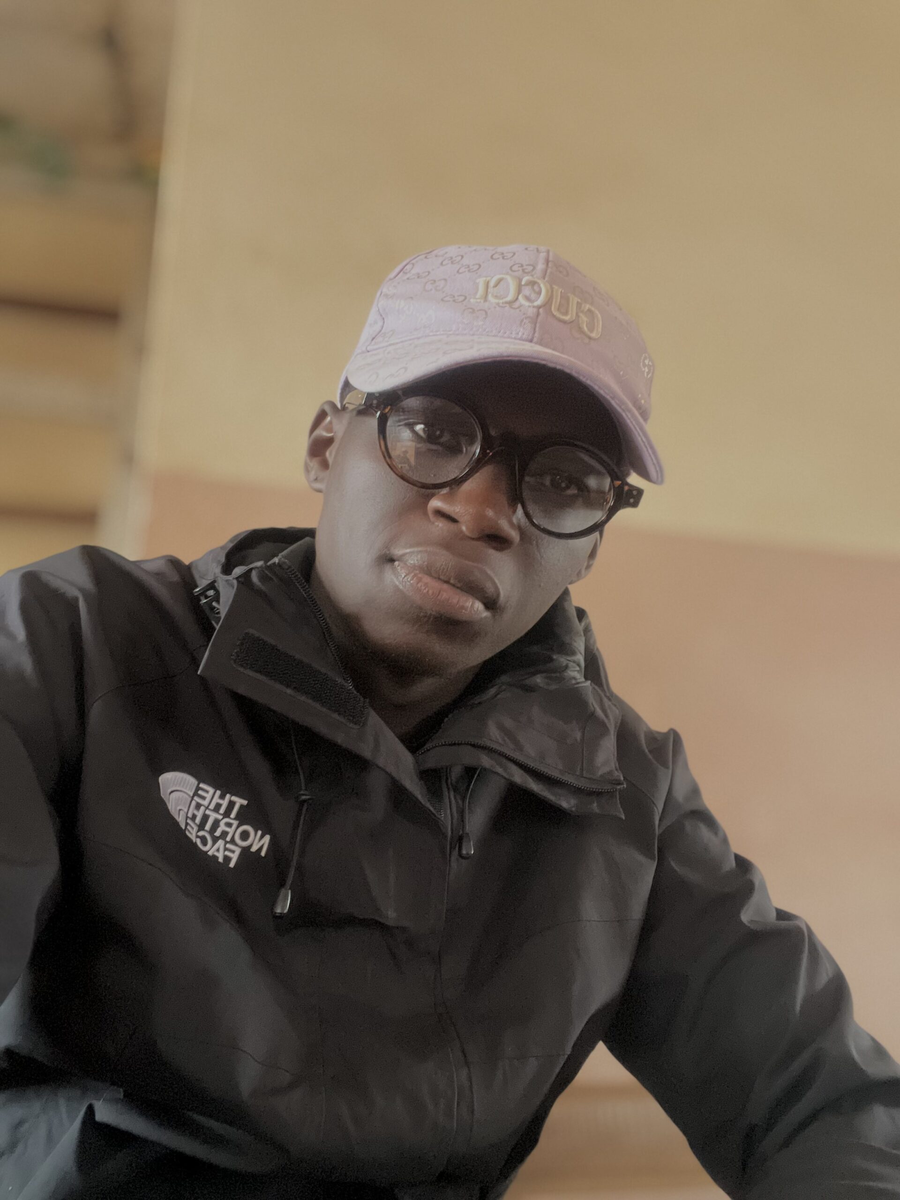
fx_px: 1040
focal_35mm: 30
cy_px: 600
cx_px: 450
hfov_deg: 46.8
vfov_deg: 60.0
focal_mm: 2.71
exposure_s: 1/15
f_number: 2.2
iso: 800
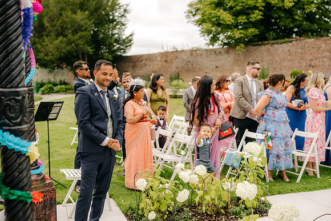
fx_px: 341
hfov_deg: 51.7
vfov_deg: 35.8
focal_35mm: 37
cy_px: 110
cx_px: 166
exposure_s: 1/1600
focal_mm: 35
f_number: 2
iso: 100
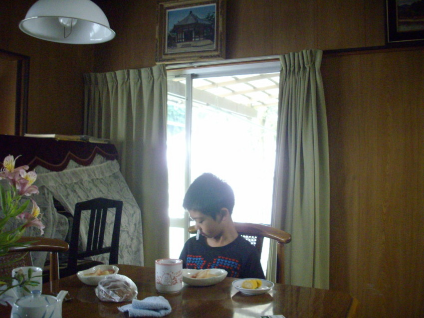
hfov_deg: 50.1
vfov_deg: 38.7
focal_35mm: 37
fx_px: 453
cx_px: 212
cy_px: 159
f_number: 2.8
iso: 400
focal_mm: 6.2
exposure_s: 1/20
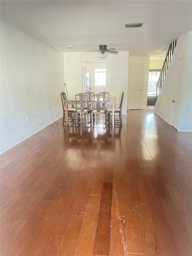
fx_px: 192
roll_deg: +0.7
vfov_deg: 67.3
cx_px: 96
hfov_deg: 53.1
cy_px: 128
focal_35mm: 26
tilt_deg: -13.4
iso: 320
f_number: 1.6
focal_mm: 5.1
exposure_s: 1/60
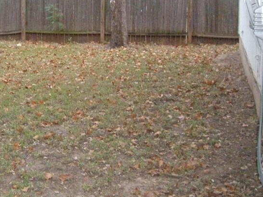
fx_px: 501
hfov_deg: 28.6
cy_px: 13
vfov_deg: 21.7
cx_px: 46
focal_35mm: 66
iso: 686
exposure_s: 1/30
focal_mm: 5.9
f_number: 3.8
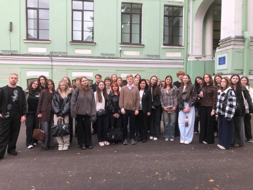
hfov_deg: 63.4
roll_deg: -0.9
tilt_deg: -2.4
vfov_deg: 49.7
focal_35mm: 28
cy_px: 95
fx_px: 205
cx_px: 126
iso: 20
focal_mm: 3.99
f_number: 1.8
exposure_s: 1/340
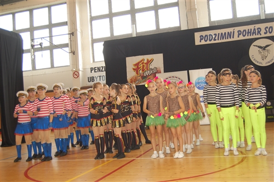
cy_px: 91
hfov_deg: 49.6
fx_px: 296
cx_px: 137
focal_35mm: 39
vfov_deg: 34.1
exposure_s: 1/60
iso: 400
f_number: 4
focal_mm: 26
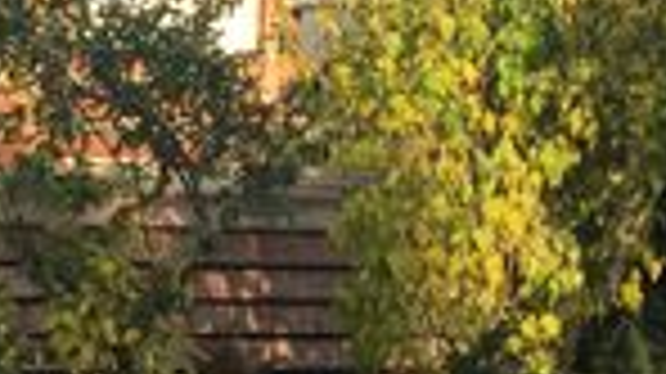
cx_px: -162
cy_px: 45
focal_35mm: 128
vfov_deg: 9.4
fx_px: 2259
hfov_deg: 16.0
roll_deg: -2.3
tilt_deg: +2.6
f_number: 2.2
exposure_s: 1/1068
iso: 32
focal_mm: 4.15
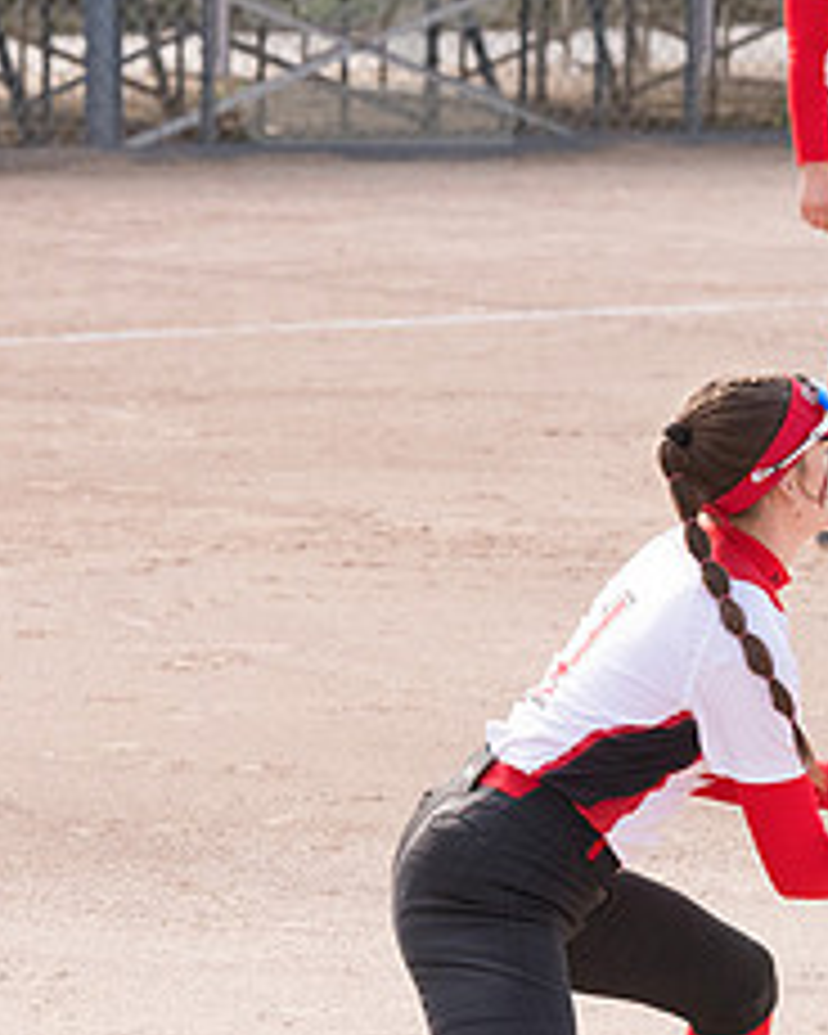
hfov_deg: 3.4
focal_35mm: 461
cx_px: -261
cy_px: 644
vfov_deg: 4.2
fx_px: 14121
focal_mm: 130
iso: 1250
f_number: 5.6
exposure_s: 1/1600
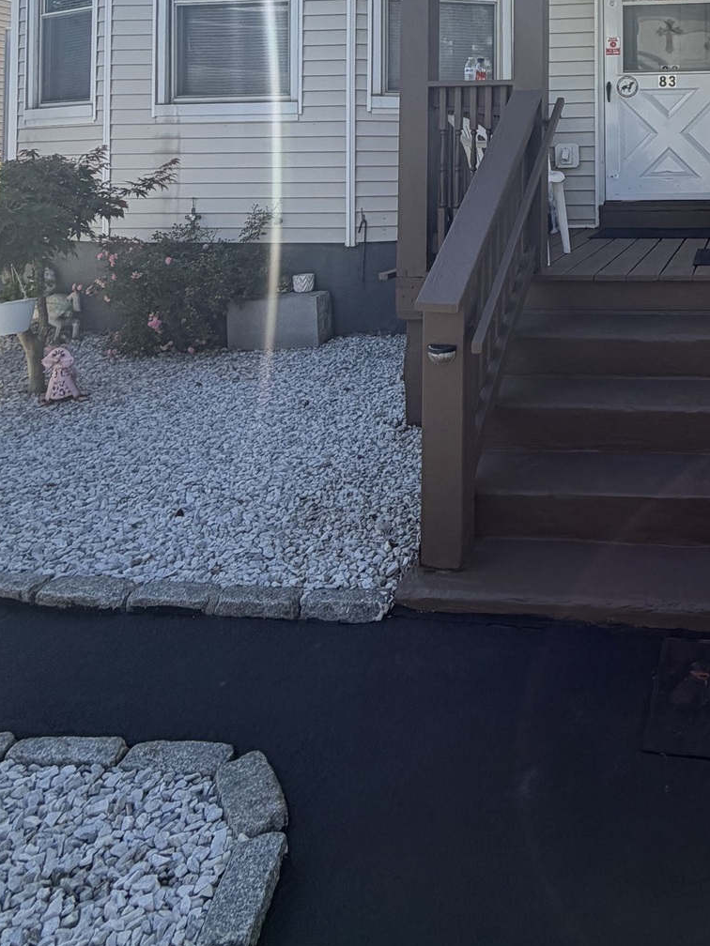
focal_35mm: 32
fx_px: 875
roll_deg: +0.7
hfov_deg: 40.3
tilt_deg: +2.1
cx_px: 658
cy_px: 132
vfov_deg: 51.5
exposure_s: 1/672
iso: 40
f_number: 2.2
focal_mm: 2.22
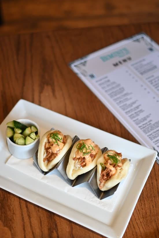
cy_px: 119
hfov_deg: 26.0
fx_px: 344
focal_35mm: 52
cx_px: 80
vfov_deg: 38.2
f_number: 1.8
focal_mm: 35
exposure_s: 1/200
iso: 640
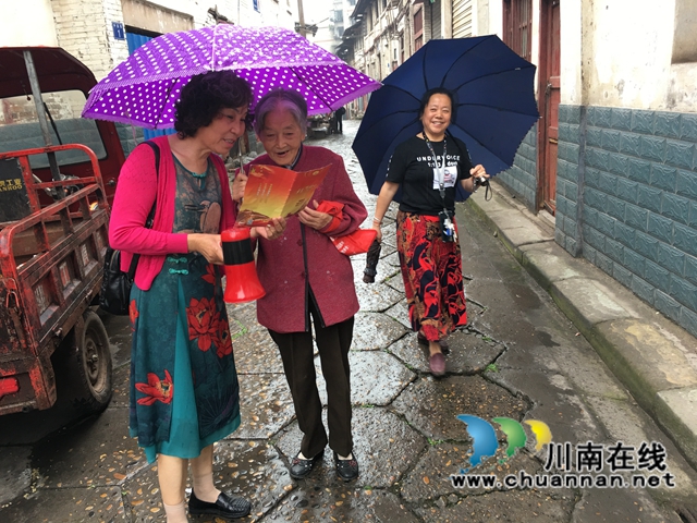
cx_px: 348
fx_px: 584
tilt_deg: -15.3
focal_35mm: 29
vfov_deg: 48.2
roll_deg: +4.2
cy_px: 262
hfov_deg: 61.7
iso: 25
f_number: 2.2
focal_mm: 4.15
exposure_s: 1/33
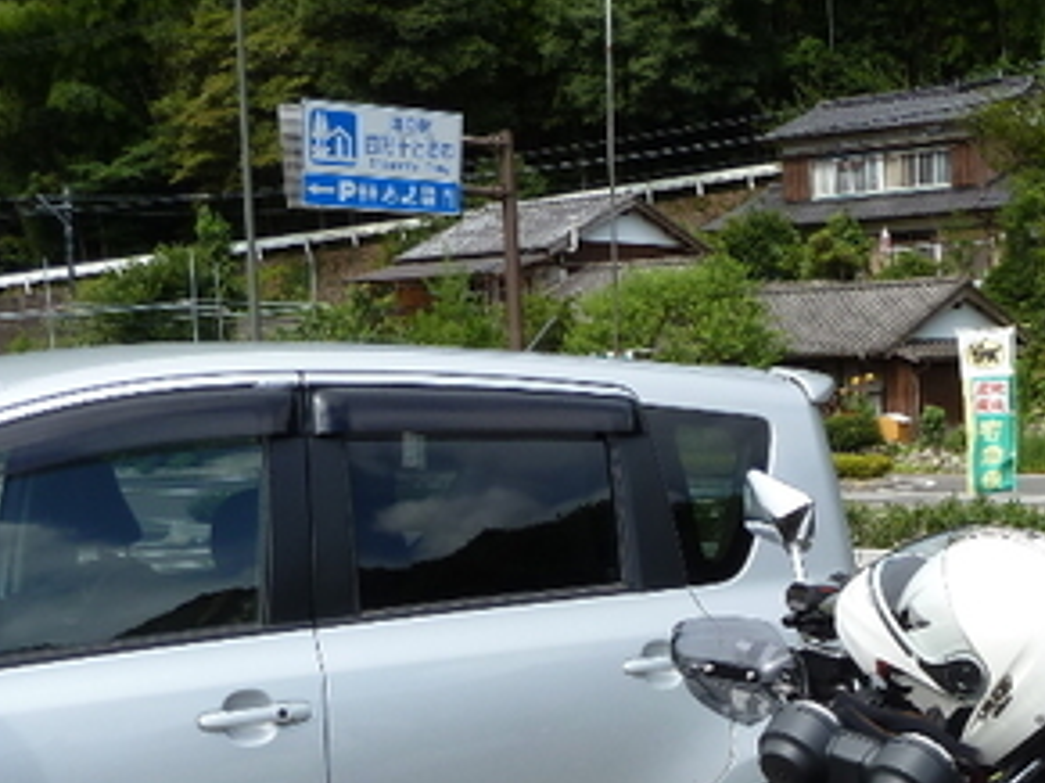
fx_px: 2324
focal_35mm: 77
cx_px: 952
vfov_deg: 18.7
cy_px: 740
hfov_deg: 24.6
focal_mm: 5.7
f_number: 4
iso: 80
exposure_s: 1/400
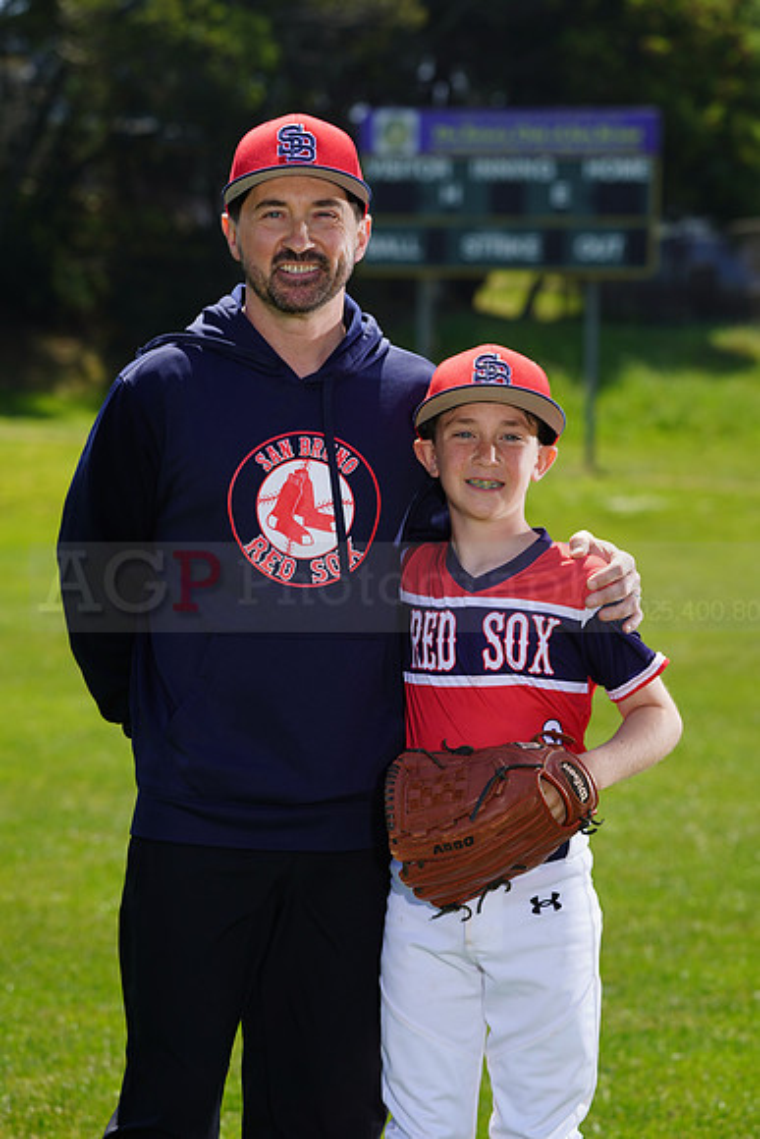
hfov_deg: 9.6
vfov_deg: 14.3
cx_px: 380
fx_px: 4525
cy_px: 570
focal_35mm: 143
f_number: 7.1
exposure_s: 1/250
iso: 100
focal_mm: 143
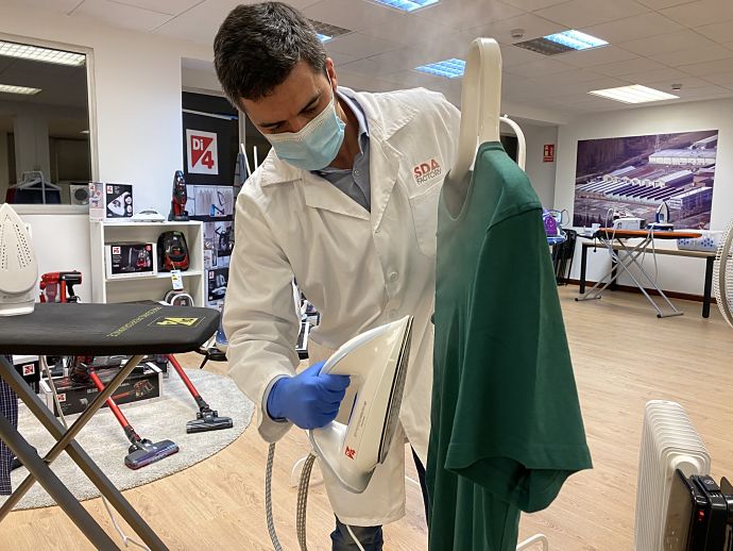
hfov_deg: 67.3
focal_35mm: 26
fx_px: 551
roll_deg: +0.0
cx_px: 366
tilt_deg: -7.9
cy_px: 276
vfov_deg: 53.1
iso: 100
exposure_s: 1/50
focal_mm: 4.25
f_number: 1.8
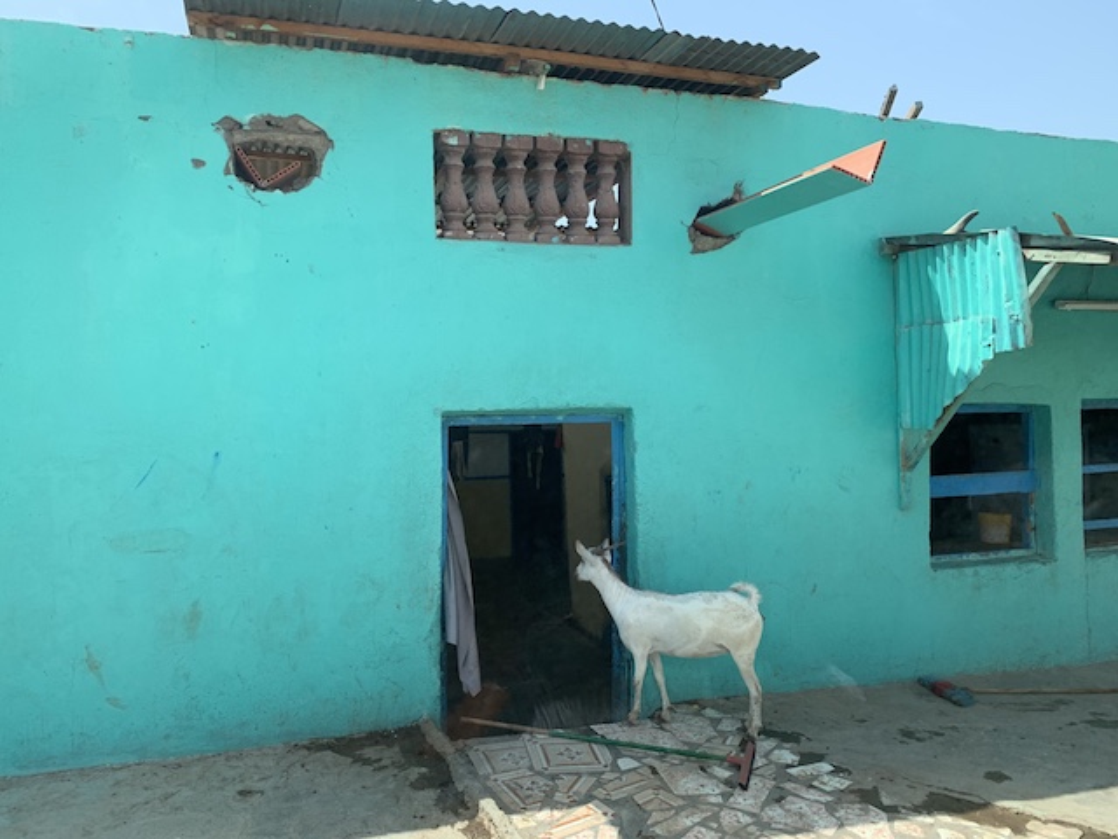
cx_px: 559
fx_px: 840
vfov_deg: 53.1
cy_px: 420
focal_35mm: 26
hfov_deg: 67.3
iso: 25
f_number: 1.8
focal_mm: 4.25
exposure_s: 1/1427
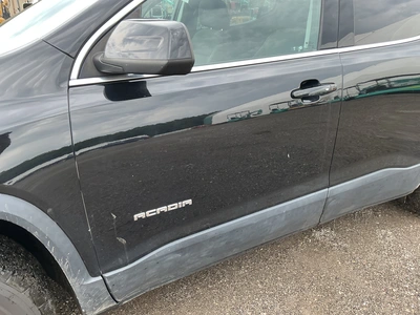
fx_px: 340
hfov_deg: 63.4
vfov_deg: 49.7
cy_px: 158
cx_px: 210
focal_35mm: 28
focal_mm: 3
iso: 32
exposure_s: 1/122
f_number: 1.8
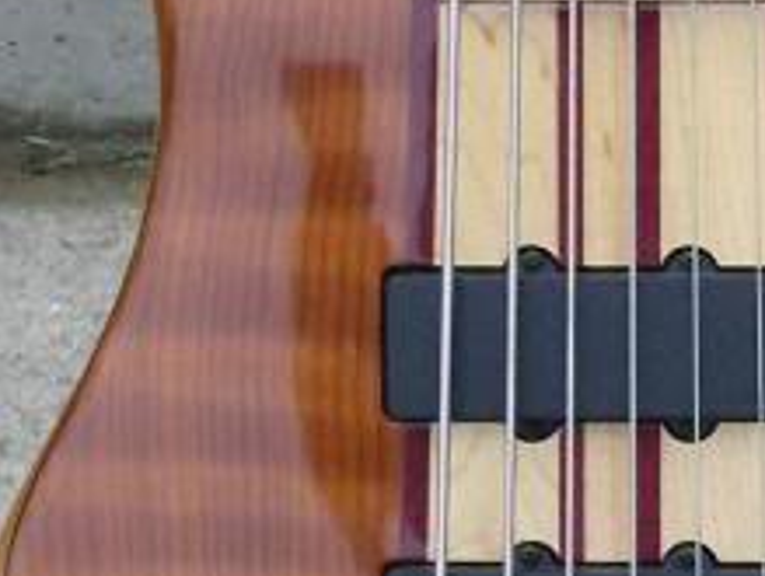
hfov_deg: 6.9
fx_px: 6375
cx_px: 664
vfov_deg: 5.2
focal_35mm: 288
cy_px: 168
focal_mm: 12.8
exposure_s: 1/80
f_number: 4.1
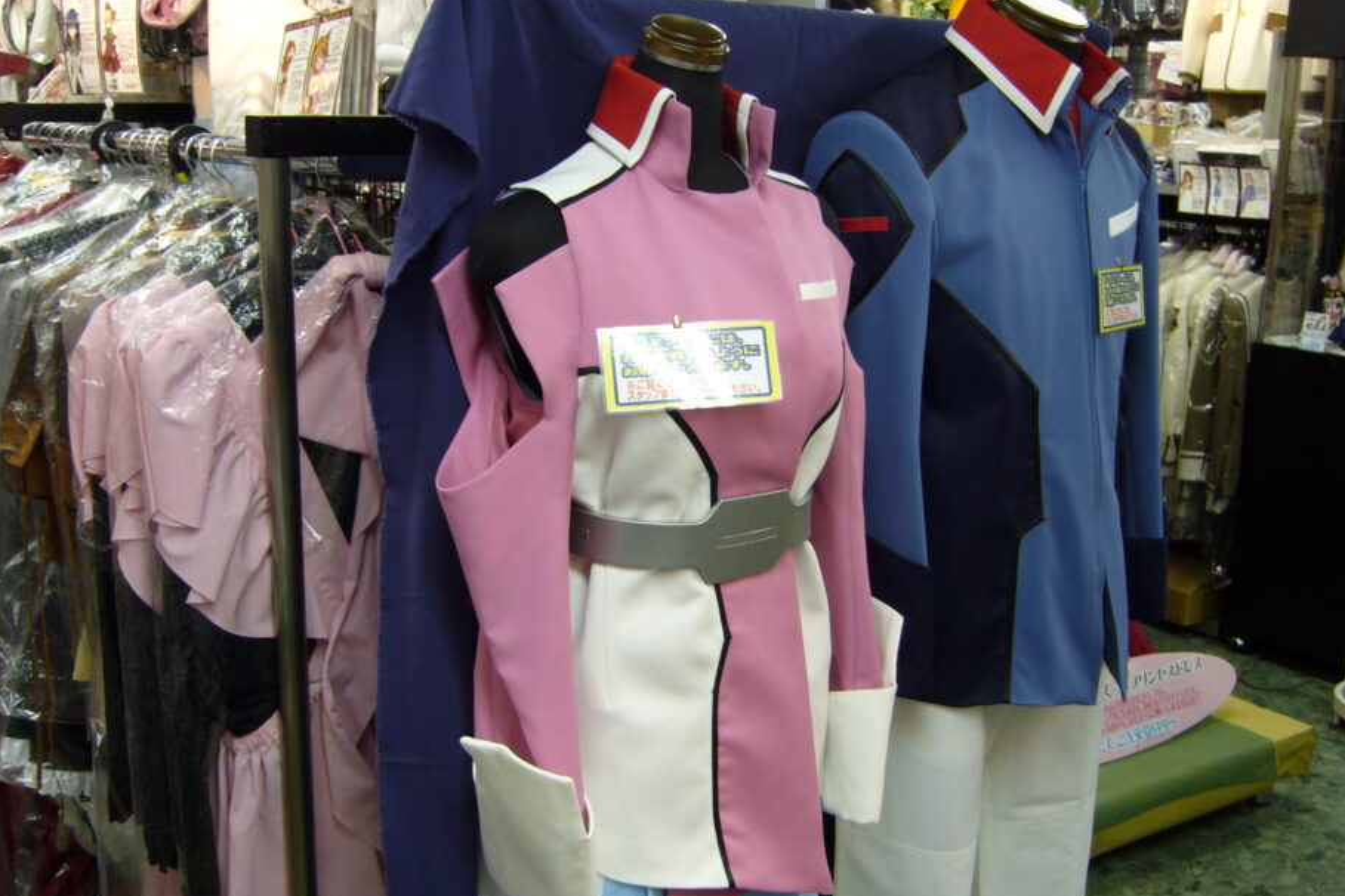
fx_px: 1532
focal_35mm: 41
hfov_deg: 47.4
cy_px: 492
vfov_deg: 32.6
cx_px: 661
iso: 100
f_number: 2.8
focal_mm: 5.8
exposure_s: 1/25
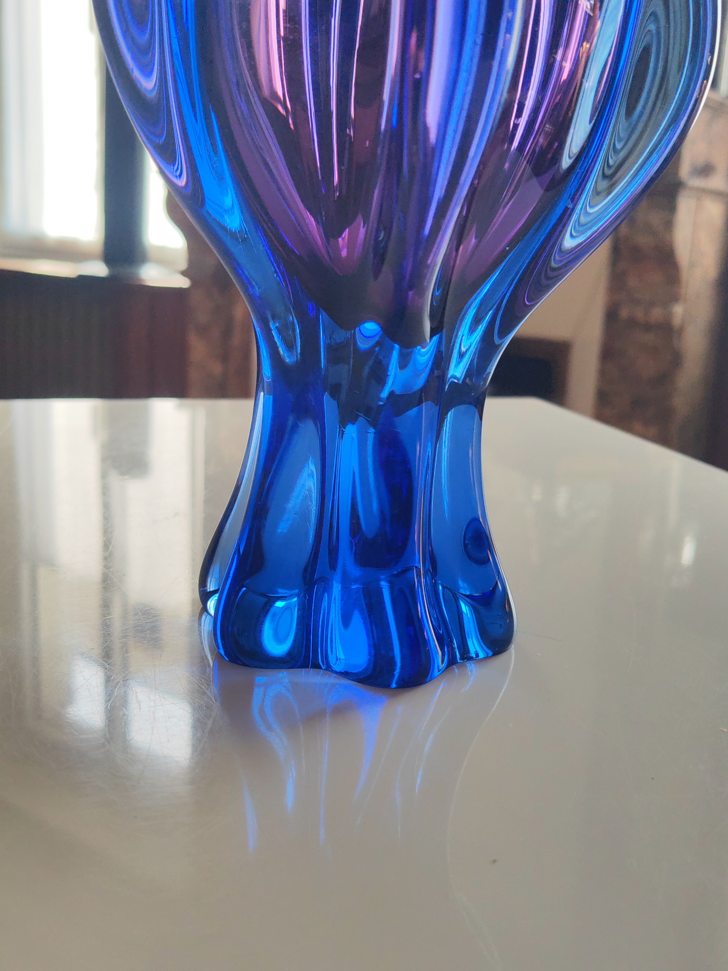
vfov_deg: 47.9
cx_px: 364
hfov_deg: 36.8
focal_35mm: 39
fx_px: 1094
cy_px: 486
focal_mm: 5.53
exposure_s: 1/330
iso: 50
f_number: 1.8
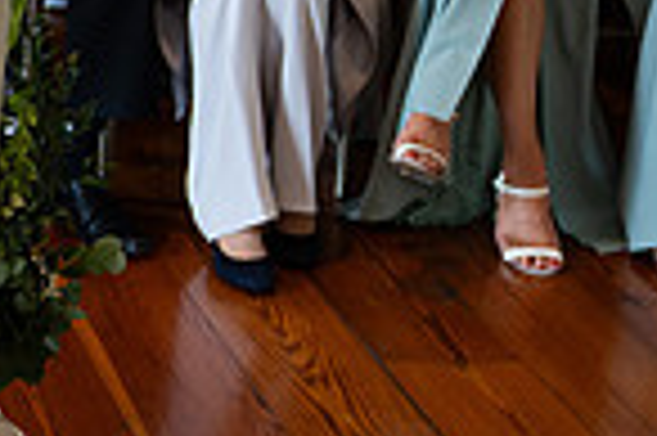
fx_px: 2607
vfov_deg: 9.5
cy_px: -47
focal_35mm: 143
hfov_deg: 13.1
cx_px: -495
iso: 640
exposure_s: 1/160
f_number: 2.8
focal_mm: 36
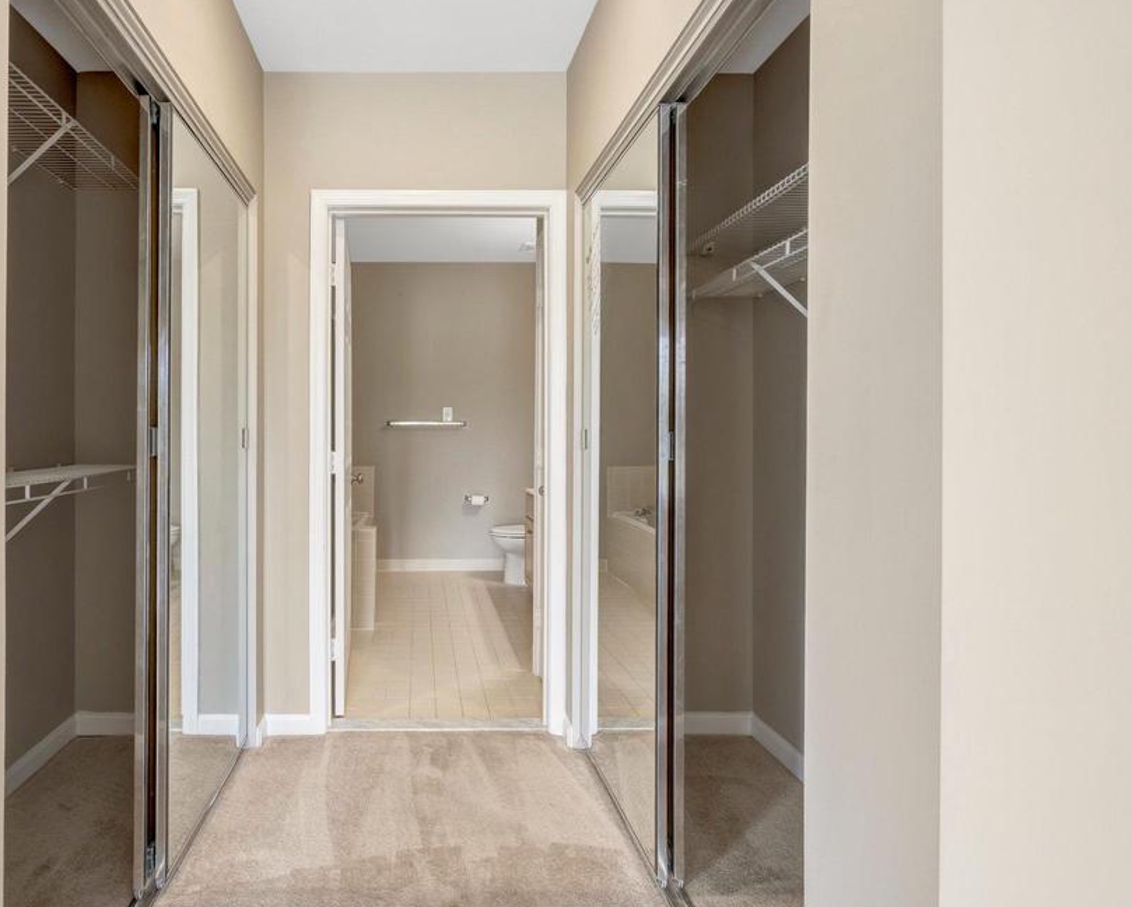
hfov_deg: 81.8
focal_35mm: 19
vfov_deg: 70.9
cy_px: 437
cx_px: 428
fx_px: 637
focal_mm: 16
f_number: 8
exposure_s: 1/25
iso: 1250
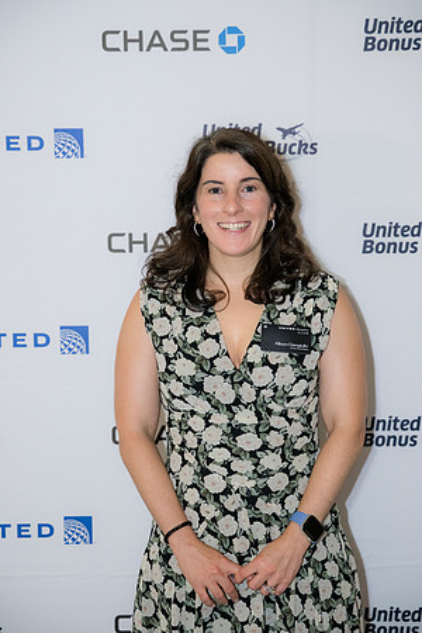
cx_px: 211
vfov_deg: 30.1
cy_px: 316
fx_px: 1178
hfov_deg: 20.3
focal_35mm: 67
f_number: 4
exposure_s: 1/125
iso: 3200
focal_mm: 67
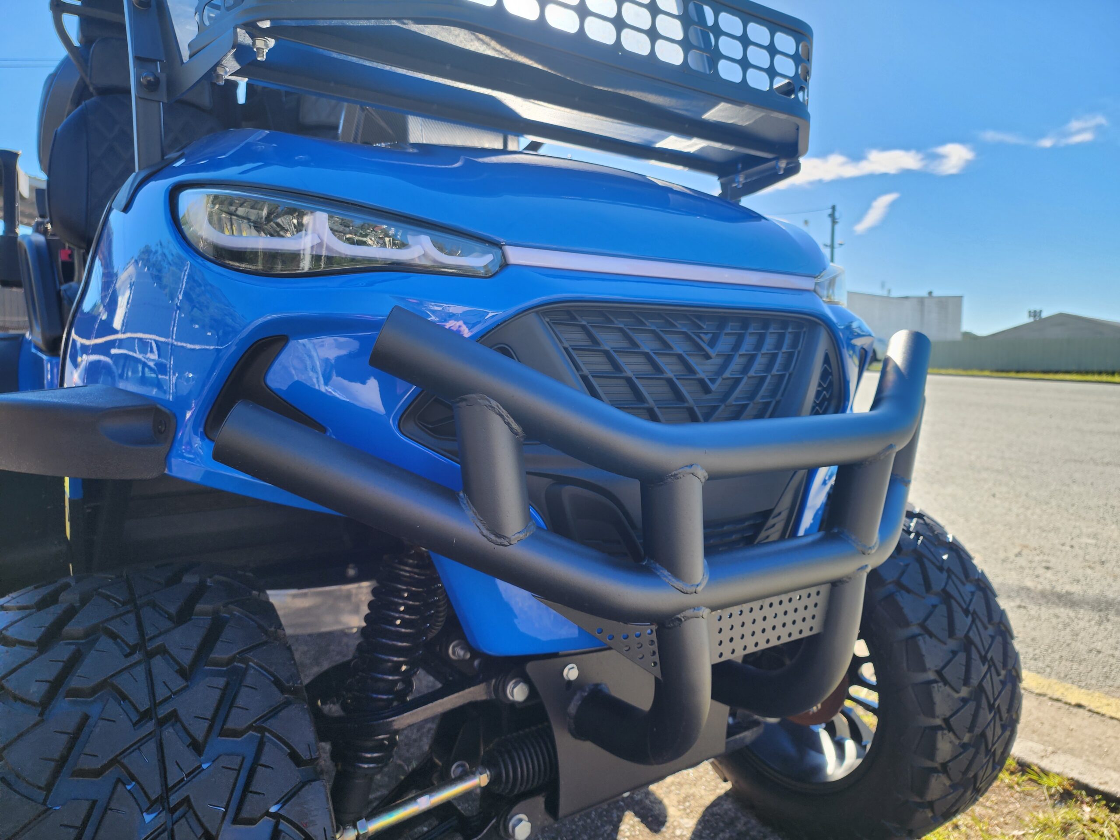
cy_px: 420
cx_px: 560
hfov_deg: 73.9
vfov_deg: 58.9
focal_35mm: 23
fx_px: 744
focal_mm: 6.4
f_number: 1.8
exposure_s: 1/215
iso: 12
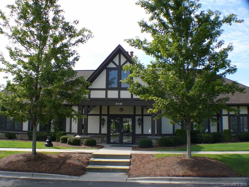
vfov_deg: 32.2
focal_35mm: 45
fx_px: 324
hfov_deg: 42.1
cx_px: 124
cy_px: 94
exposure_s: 1/500
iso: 80
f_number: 3.2
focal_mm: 6.7
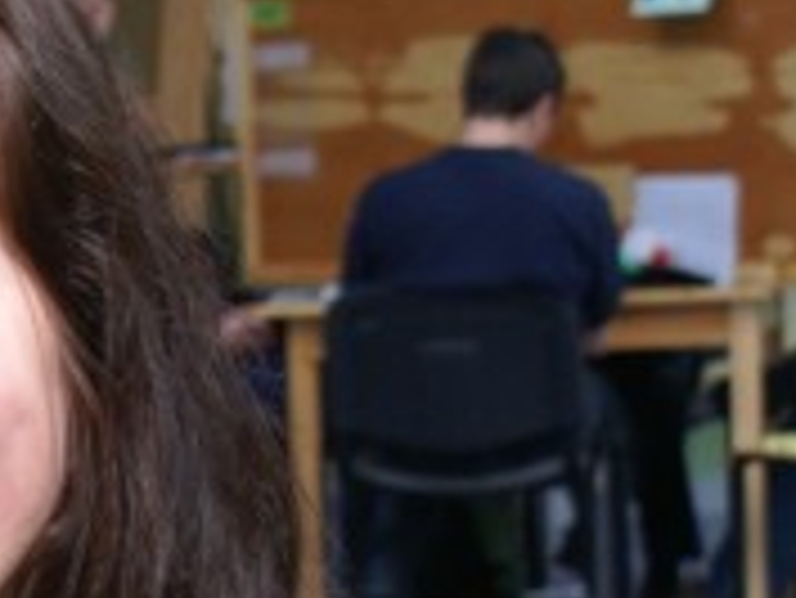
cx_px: -409
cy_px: 742
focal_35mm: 228
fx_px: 5246
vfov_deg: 6.5
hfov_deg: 8.5
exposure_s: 1/30
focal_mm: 40
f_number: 5.6
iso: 250
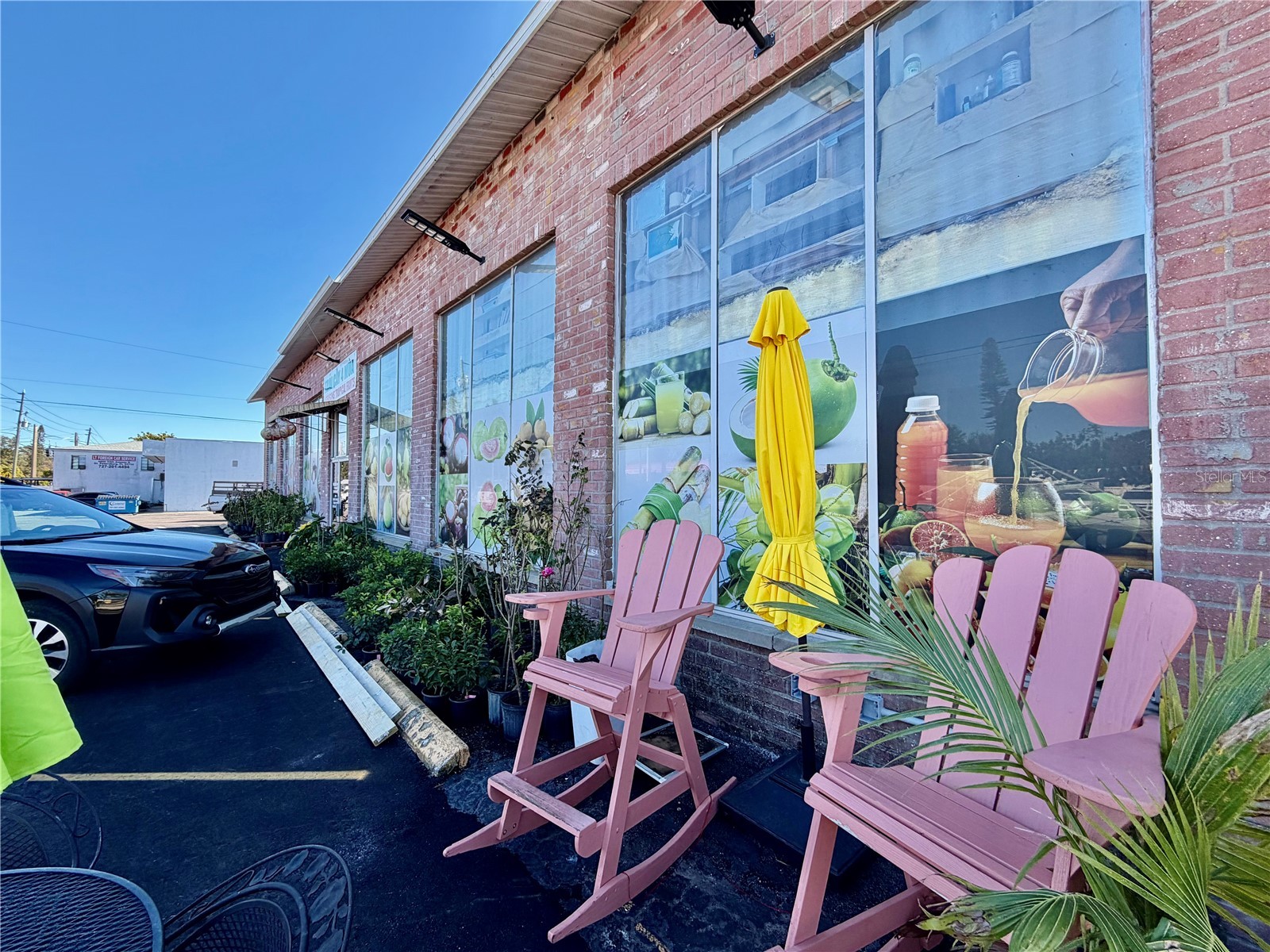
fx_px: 514
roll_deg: -0.1
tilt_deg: +1.2
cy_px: 476
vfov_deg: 85.7
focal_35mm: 14
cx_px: 635
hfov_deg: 102.1
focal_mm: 2.22
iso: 50
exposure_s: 1/502
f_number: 2.2
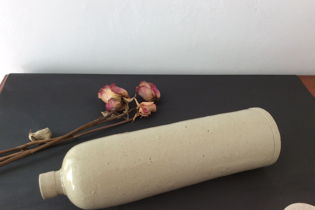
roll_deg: -1.6
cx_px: 159
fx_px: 297
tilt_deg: -41.1
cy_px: 119
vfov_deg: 38.8
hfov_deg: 55.8
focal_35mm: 34
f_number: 2.4
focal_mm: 3.3
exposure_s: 1/100
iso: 40
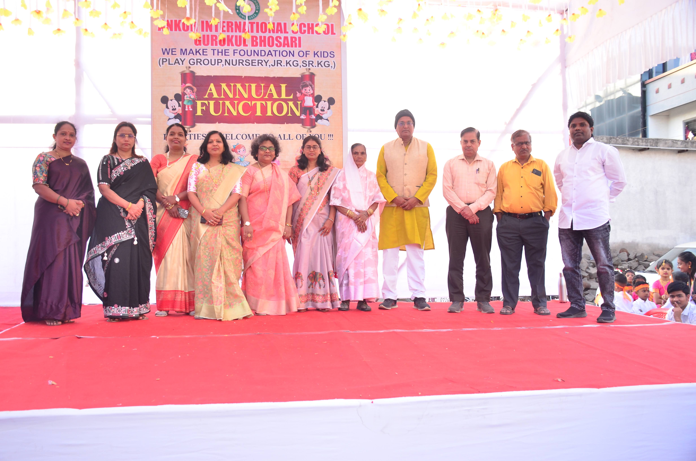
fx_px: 637
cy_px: 230
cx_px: 348
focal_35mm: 33
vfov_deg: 39.8
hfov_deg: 57.3
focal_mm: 22
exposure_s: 1/125
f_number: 4.5
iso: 400
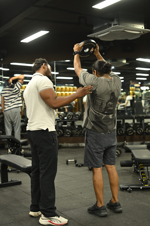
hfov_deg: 27.0
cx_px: 75
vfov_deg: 39.6
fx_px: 312
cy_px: 113
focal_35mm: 50
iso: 1000
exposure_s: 1/125
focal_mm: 50
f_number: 2.5
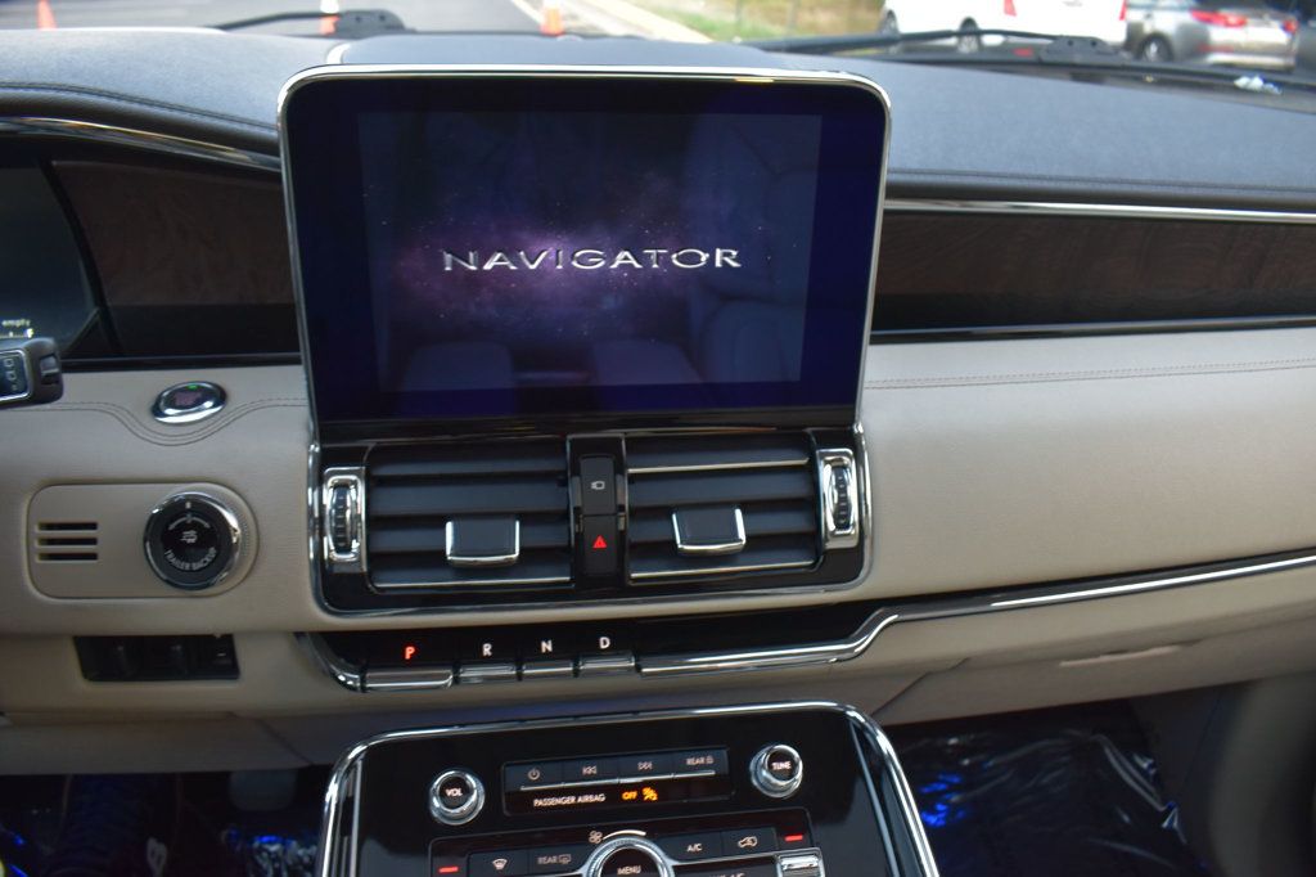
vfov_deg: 47.9
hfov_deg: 67.4
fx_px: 987
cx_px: 658
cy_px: 438
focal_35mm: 27
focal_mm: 18
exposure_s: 1/15
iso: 560
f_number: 6.3
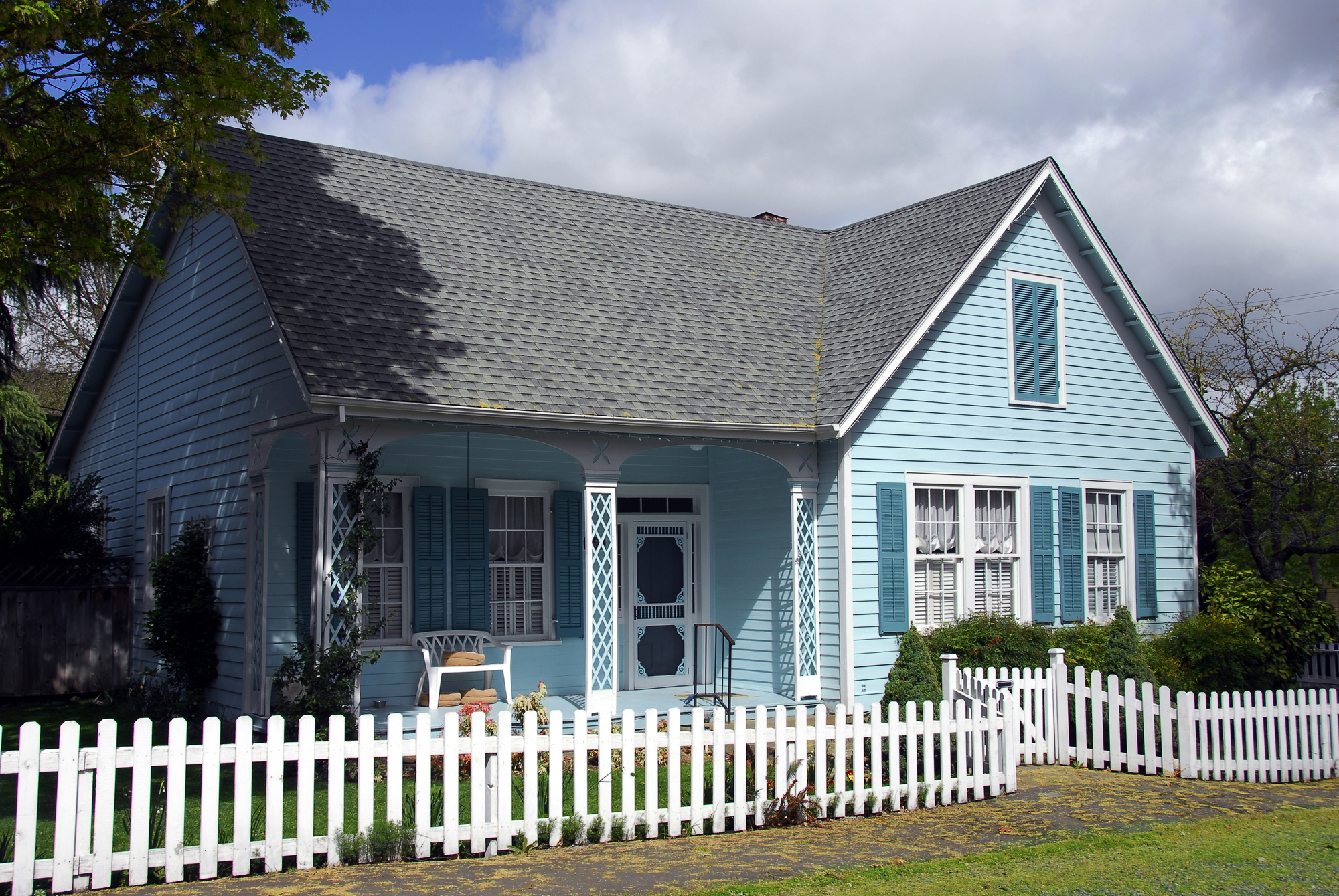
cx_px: 670
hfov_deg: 53.1
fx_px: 1341
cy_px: 448
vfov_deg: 37.0
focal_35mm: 36
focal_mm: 24
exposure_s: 1/250
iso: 100
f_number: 8
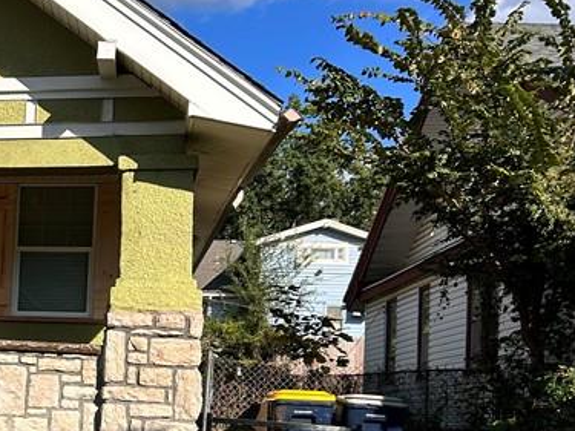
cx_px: -179
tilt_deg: +1.8
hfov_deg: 24.0
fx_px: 1179
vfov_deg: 20.4
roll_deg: -2.8
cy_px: 360
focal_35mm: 71
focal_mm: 5.7
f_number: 1.5
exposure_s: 1/5319
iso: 50
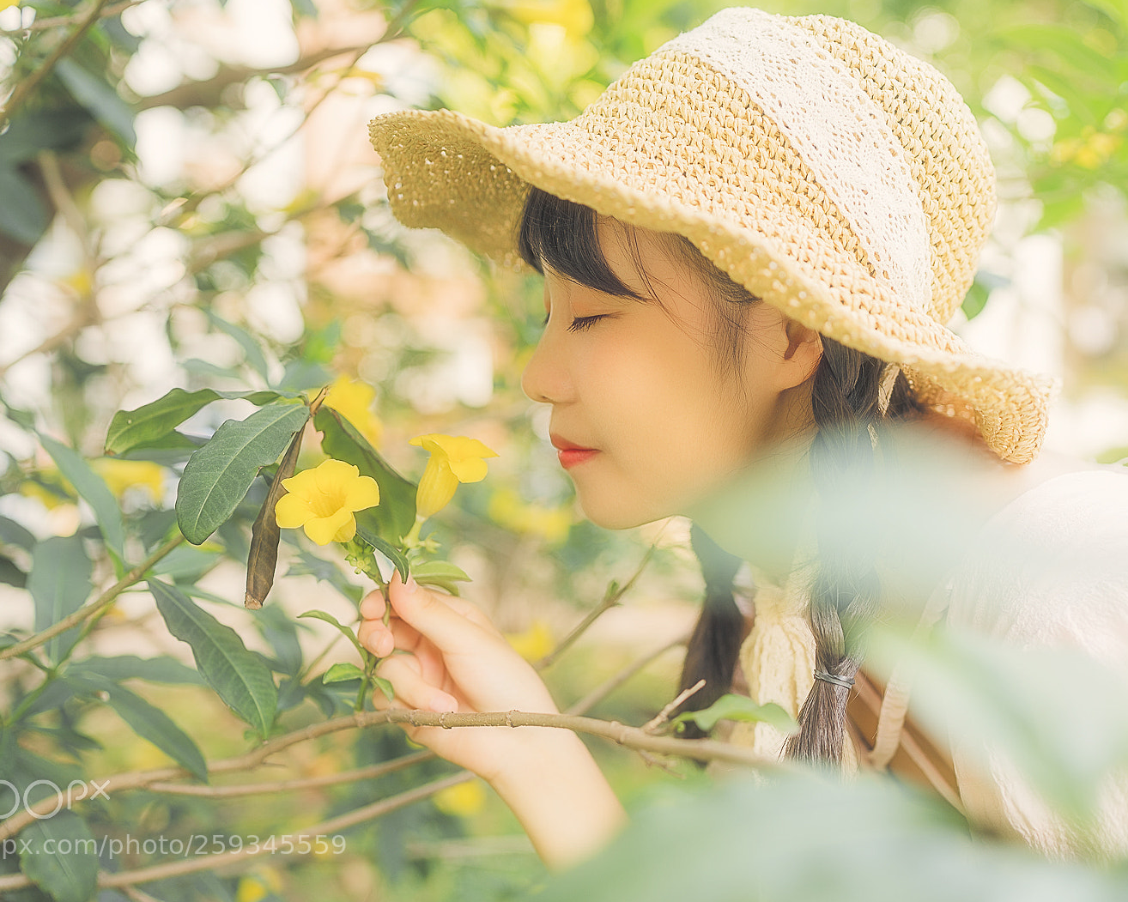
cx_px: 584
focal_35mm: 40
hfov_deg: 45.8
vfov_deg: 37.3
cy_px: 454
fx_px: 1335
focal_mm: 35
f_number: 2.2
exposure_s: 1/40
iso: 125
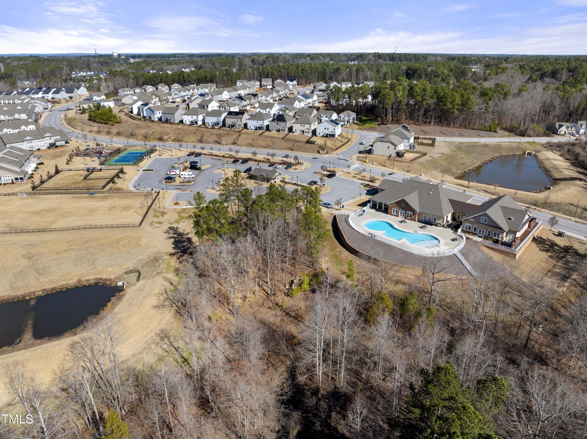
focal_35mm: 24
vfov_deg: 56.8
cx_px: 294
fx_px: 407
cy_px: 220
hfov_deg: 71.6
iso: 120
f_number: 2.8
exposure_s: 1/240
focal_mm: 12.29
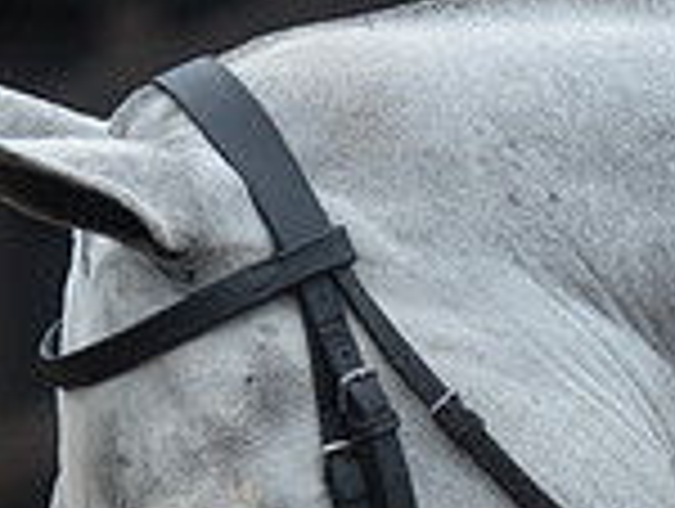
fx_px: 7969
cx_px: 216
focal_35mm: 408
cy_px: 1119
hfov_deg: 4.8
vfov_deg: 3.6
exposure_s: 1/800
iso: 1600
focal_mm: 110
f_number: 2.8
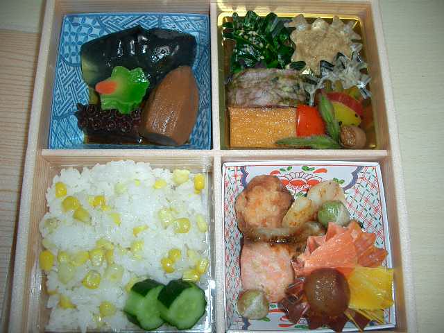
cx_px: 222
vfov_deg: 40.7
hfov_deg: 52.6
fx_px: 449
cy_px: 166
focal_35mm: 35
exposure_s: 1/40
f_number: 2.6
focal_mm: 5.8
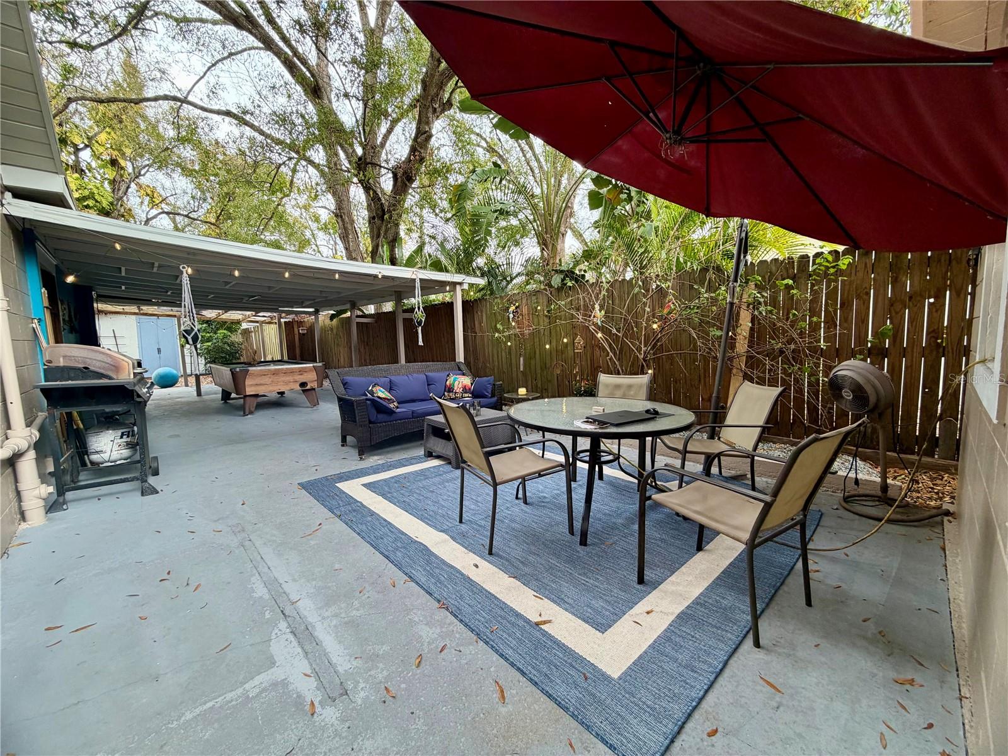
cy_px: 378
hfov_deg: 102.1
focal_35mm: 14
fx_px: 408
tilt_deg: -5.8
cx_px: 504
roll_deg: +0.9
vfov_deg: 85.7
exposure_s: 1/120
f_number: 2.2
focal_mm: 2.22
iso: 100
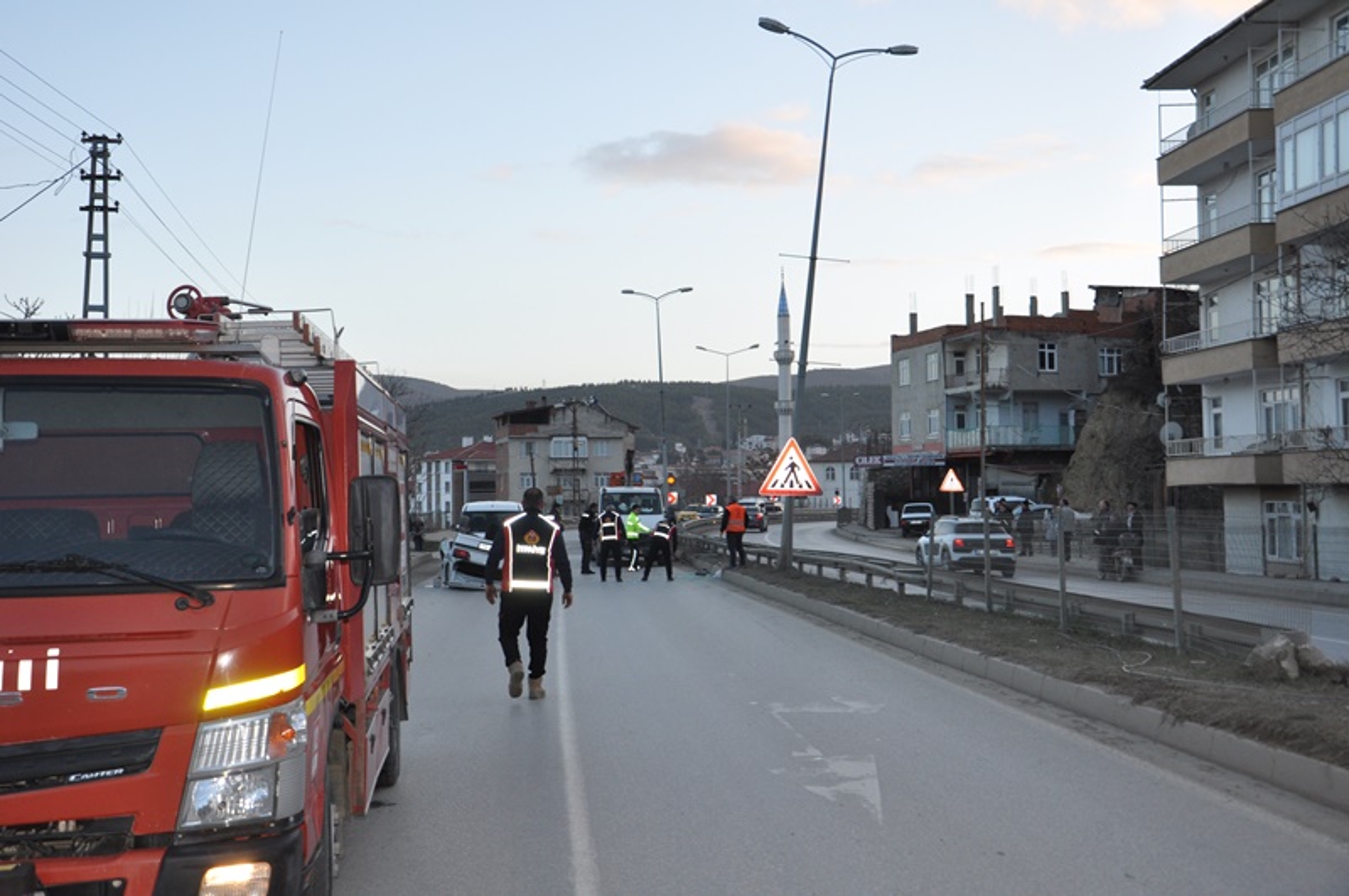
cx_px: 674
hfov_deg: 49.6
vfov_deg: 34.1
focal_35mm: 39
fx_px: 1459
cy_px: 448
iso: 640
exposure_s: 1/200
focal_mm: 26
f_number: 6.3
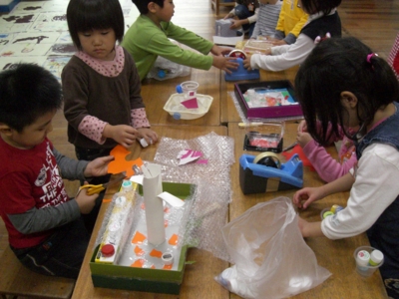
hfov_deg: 49.0
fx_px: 438
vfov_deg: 37.7
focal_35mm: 38
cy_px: 150
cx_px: 200
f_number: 3.1
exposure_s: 1/125
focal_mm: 6.3
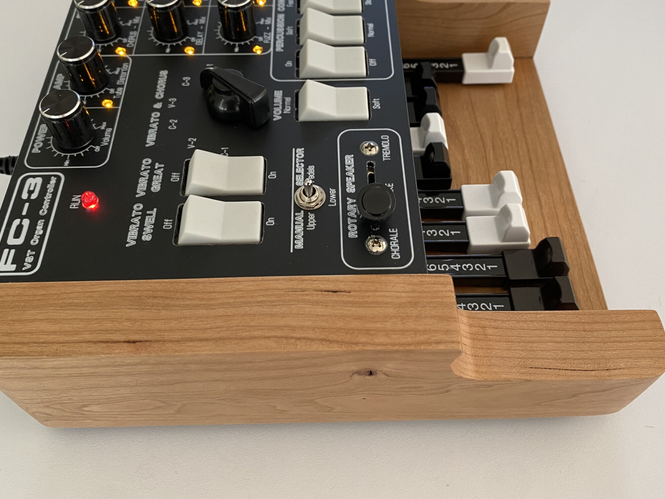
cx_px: 339
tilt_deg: -53.3
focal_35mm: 33
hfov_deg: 55.3
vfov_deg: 42.7
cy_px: 196
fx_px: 634
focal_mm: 4.25
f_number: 1.8
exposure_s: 1/50
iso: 80
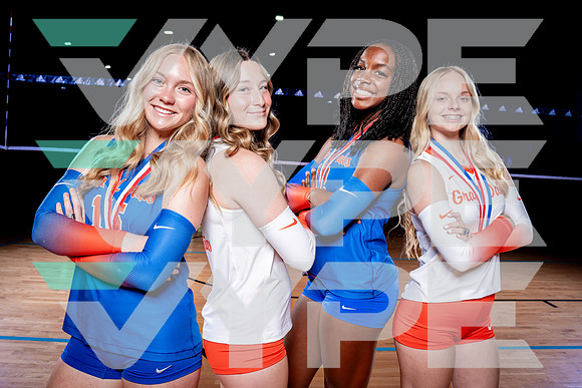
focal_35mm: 29
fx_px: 461
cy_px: 194
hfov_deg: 64.5
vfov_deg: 45.7
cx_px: 291
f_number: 5.6
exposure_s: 1/250
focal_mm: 26
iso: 250
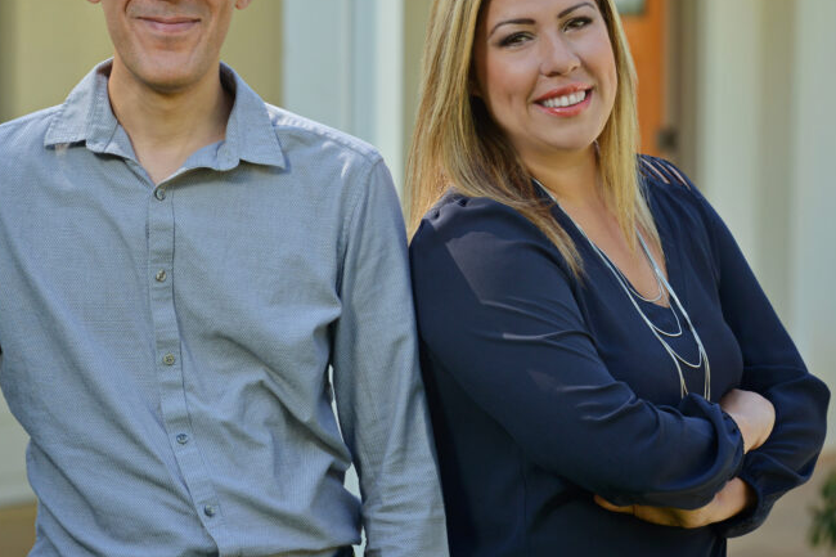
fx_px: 4573
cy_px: 214
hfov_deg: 10.4
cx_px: 423
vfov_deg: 7.0
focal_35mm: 197
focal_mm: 125
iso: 200
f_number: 4.5
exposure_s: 1/250
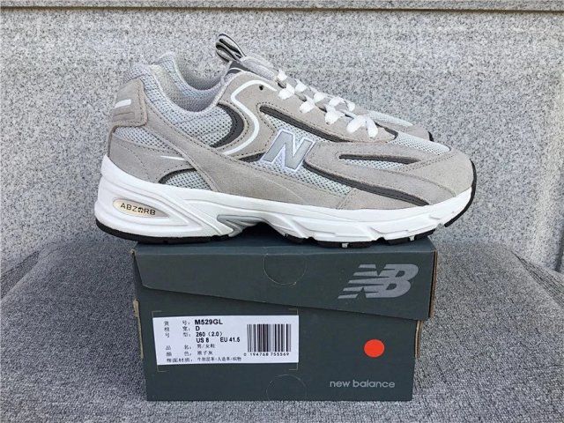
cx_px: 282
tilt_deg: -19.4
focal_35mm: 31
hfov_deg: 58.4
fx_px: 505
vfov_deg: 45.4
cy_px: 212
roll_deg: +0.3
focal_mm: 3.3
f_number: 2.4
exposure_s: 1/212
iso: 25
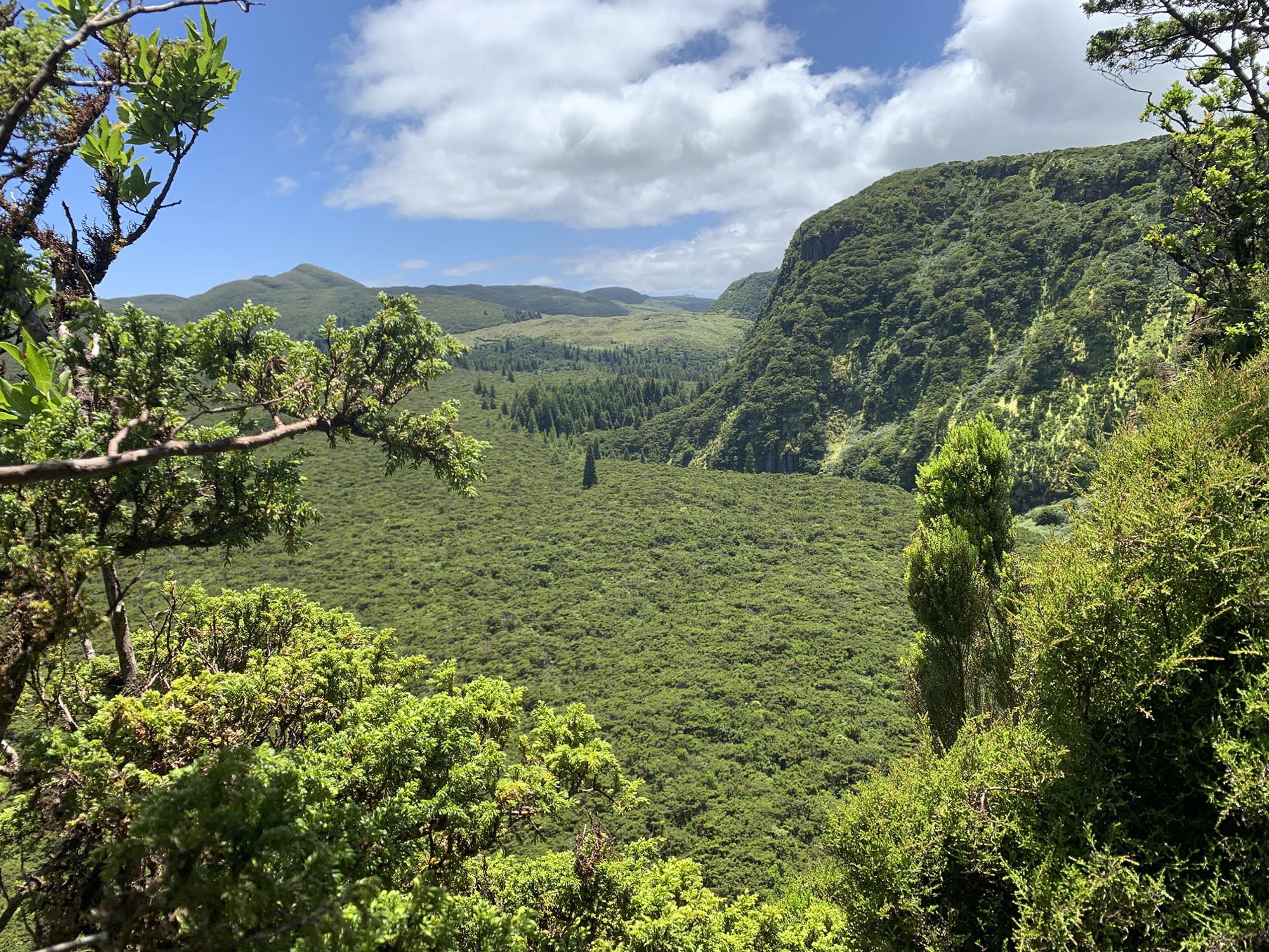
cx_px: 634
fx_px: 953
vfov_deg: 53.1
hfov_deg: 67.3
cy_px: 476
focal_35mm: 26
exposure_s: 1/1689
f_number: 1.8
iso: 25
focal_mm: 4.25
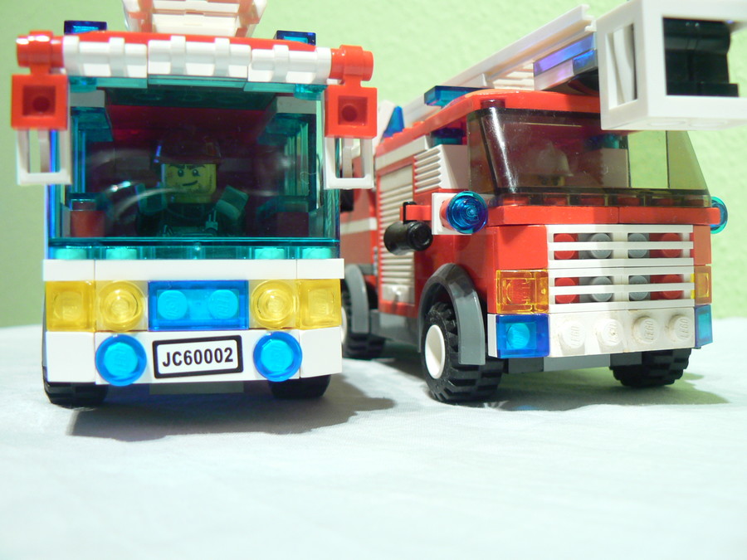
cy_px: 280
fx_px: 777
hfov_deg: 51.4
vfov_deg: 39.7
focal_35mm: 36
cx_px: 374
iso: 100
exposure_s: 1/4
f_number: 2.8
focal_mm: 6
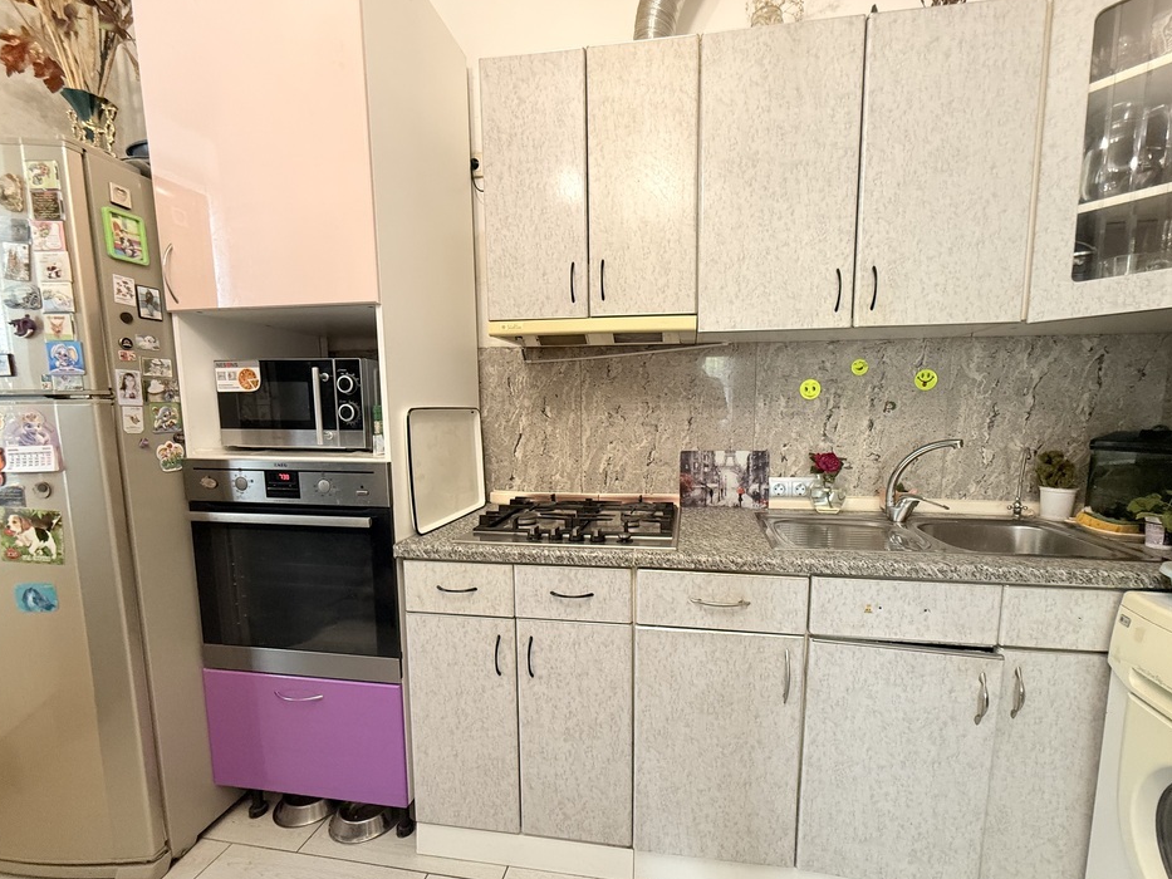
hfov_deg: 98.1
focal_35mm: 15
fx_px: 508
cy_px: 465
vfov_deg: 81.7
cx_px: 609
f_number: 2.2
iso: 400
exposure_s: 1/50
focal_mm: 2.22
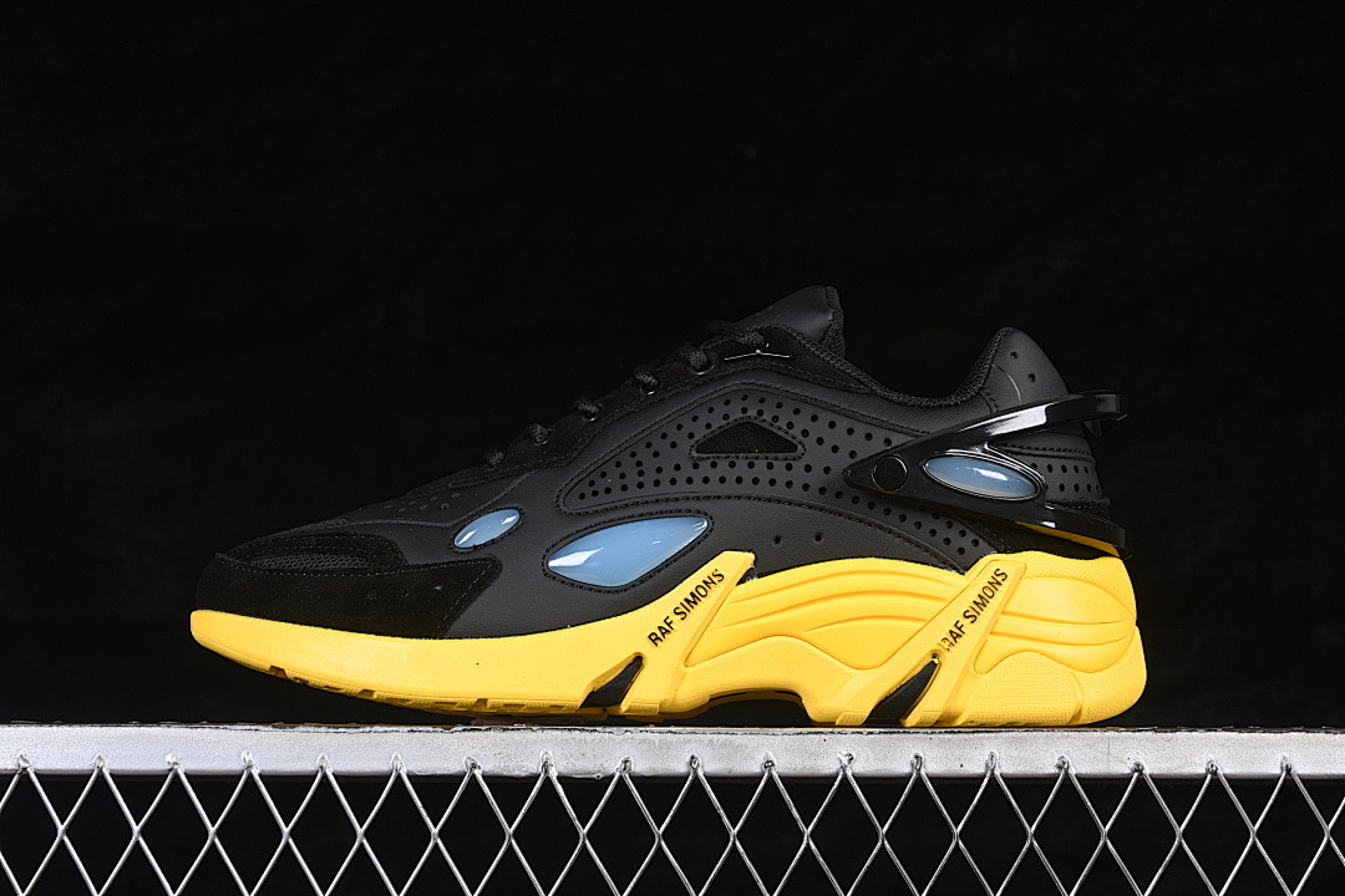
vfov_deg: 18.2
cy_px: 448
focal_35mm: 75
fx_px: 2802
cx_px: 672
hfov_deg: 27.0
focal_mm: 50
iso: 160
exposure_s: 1/60
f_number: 6.3
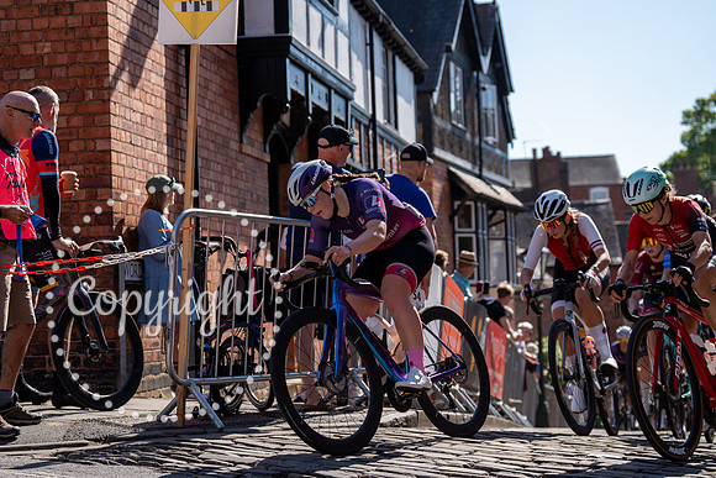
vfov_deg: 19.5
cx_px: 358
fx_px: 1392
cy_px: 239
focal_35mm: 70
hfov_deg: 28.8
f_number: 3.5
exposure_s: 1/1000
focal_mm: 70
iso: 100
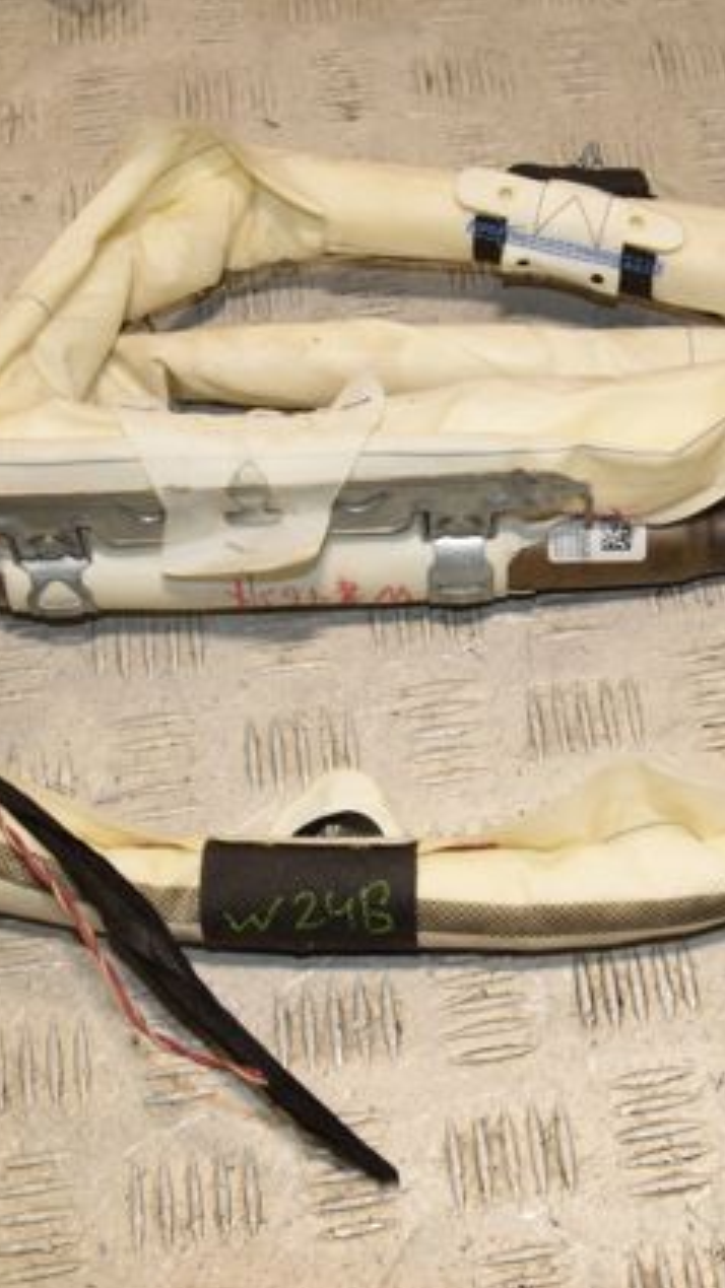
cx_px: 634
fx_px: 1948
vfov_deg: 36.6
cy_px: 646
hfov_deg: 20.7
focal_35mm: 57
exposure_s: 1/200
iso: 800
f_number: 10
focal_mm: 24
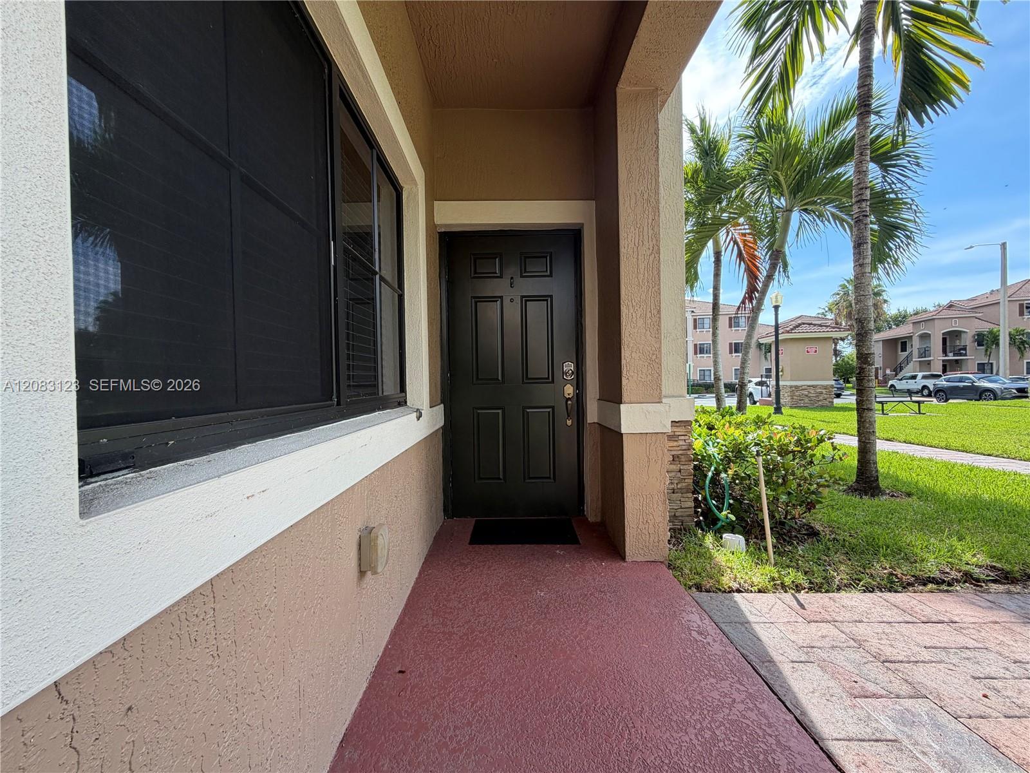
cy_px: 386
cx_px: 515
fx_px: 417
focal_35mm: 14
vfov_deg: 85.7
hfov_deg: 102.1
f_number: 2.2
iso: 40
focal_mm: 2.22
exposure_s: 1/241
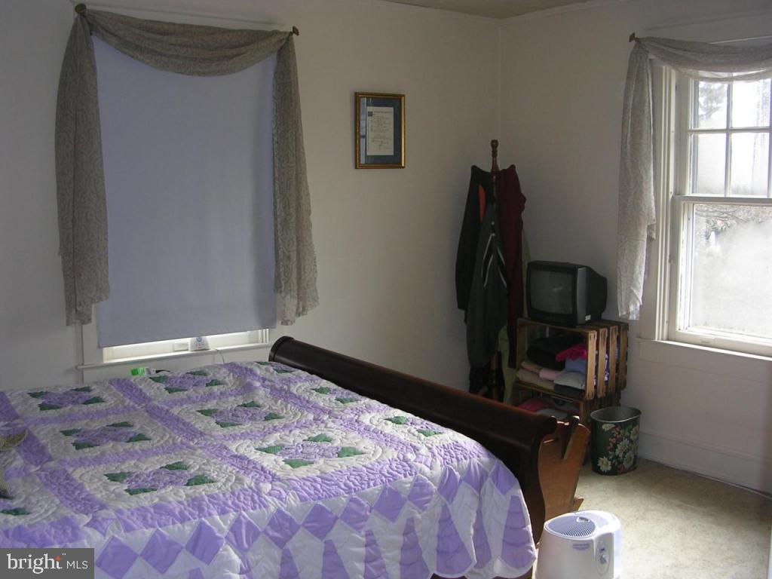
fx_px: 847
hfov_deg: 49.0
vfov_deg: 37.7
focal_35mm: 38
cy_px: 290
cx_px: 386
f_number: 2.8
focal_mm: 5.8
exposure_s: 1/30
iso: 50
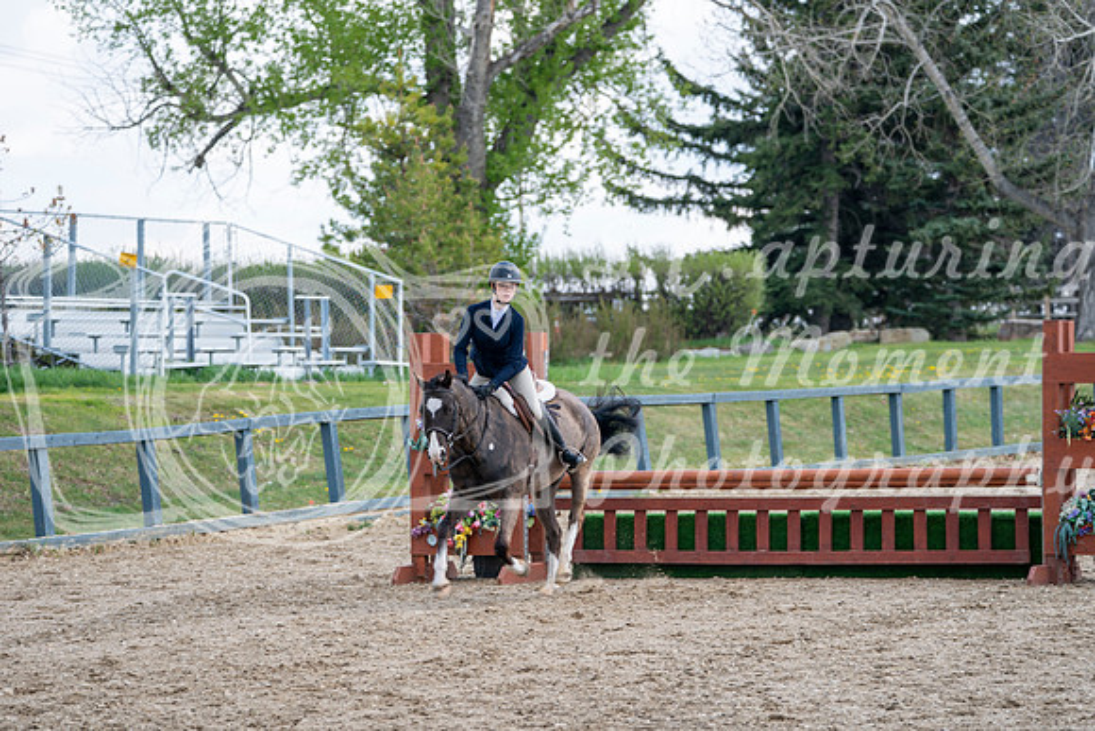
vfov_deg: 7.3
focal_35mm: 187
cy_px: 366
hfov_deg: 11.0
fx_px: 5689
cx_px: 548
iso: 125
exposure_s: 1/200
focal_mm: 187
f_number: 5.6
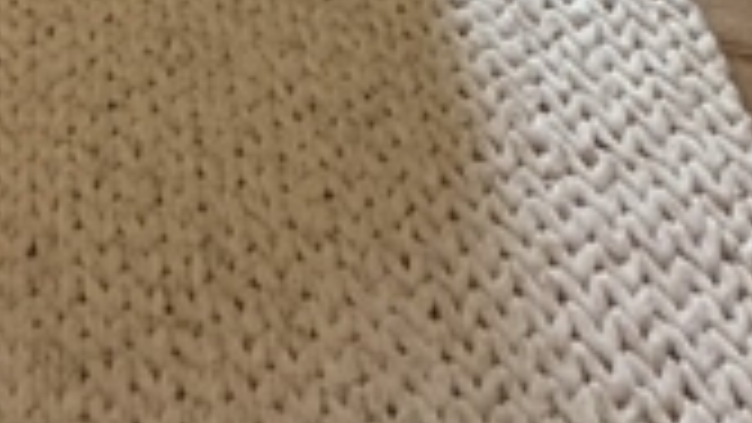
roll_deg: -0.7
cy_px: -1166
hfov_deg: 26.9
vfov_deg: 8.8
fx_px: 1396
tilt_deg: -8.6
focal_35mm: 70
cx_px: -135
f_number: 2.2
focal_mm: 2.22
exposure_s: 1/120
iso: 160
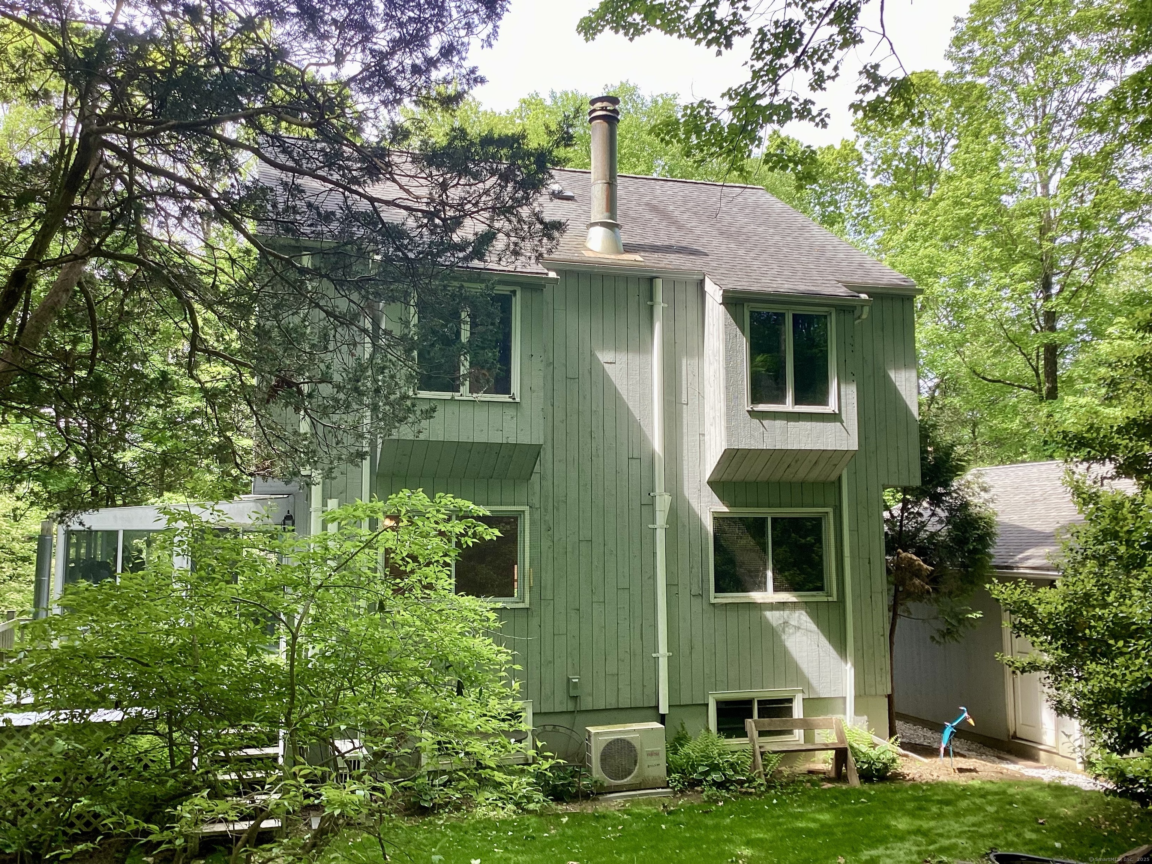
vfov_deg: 45.4
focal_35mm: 31
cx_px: 576
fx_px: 1032
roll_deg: +1.1
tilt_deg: +5.8
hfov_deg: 58.4
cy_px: 432
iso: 32
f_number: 2.4
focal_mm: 3.3
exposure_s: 1/120
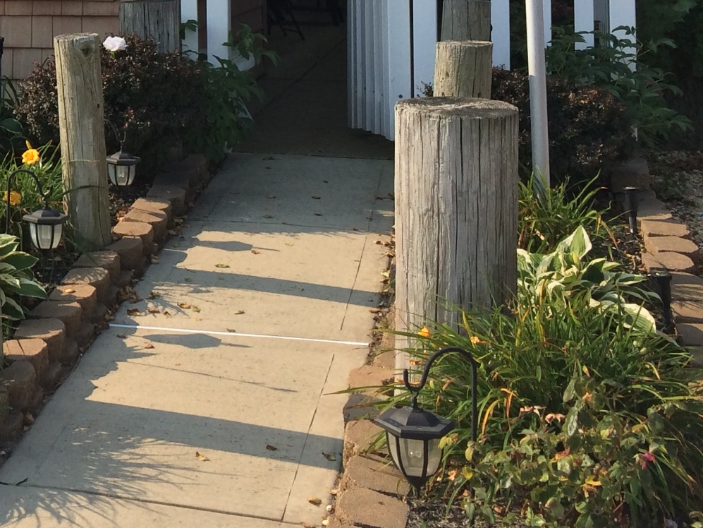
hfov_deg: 23.4
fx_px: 1564
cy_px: -52
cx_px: -111
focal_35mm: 77
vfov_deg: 18.4
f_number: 2.2
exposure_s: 1/1866
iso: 32
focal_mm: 4.12
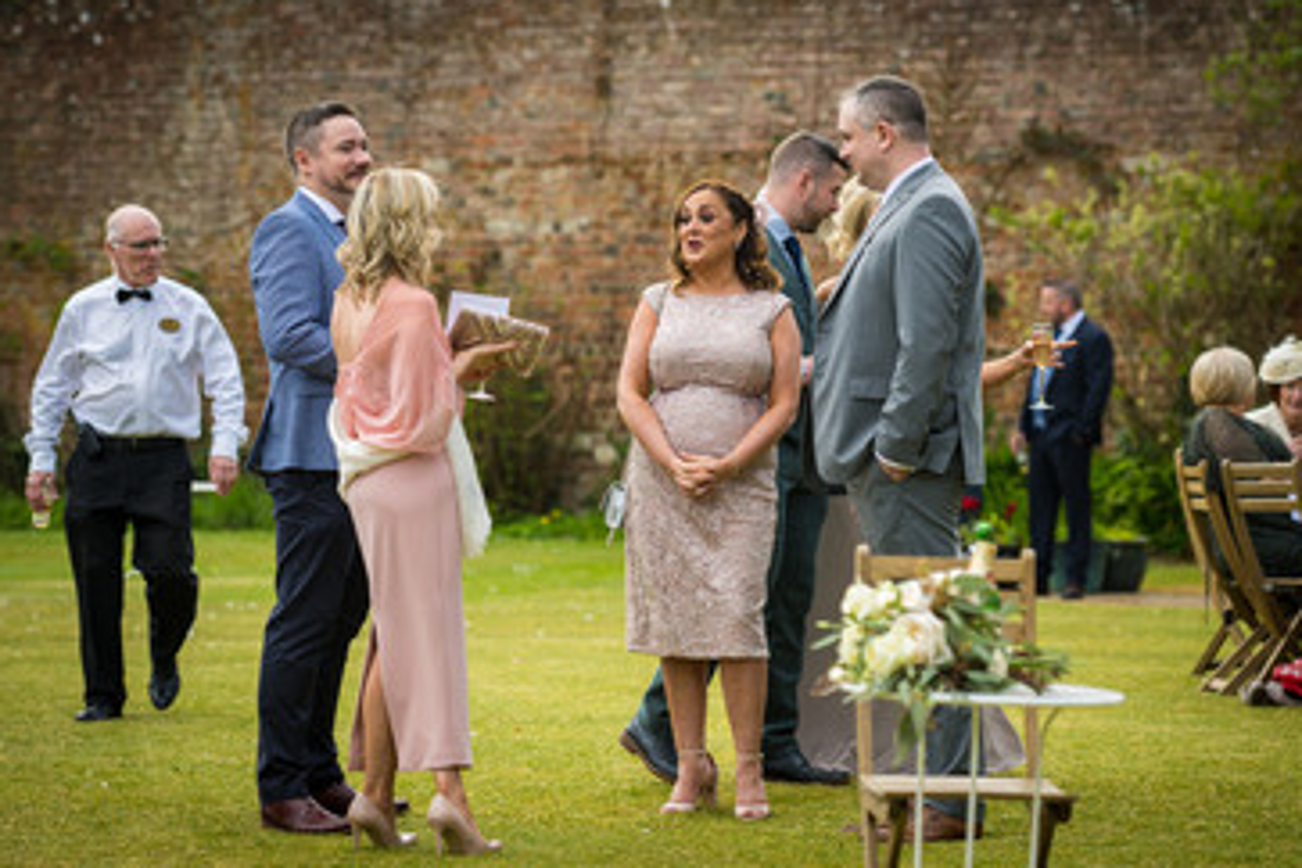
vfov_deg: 9.1
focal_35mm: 151
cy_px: 429
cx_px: 680
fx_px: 5461
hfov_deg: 13.6
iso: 100
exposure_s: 1/500
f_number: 2.8
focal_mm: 110
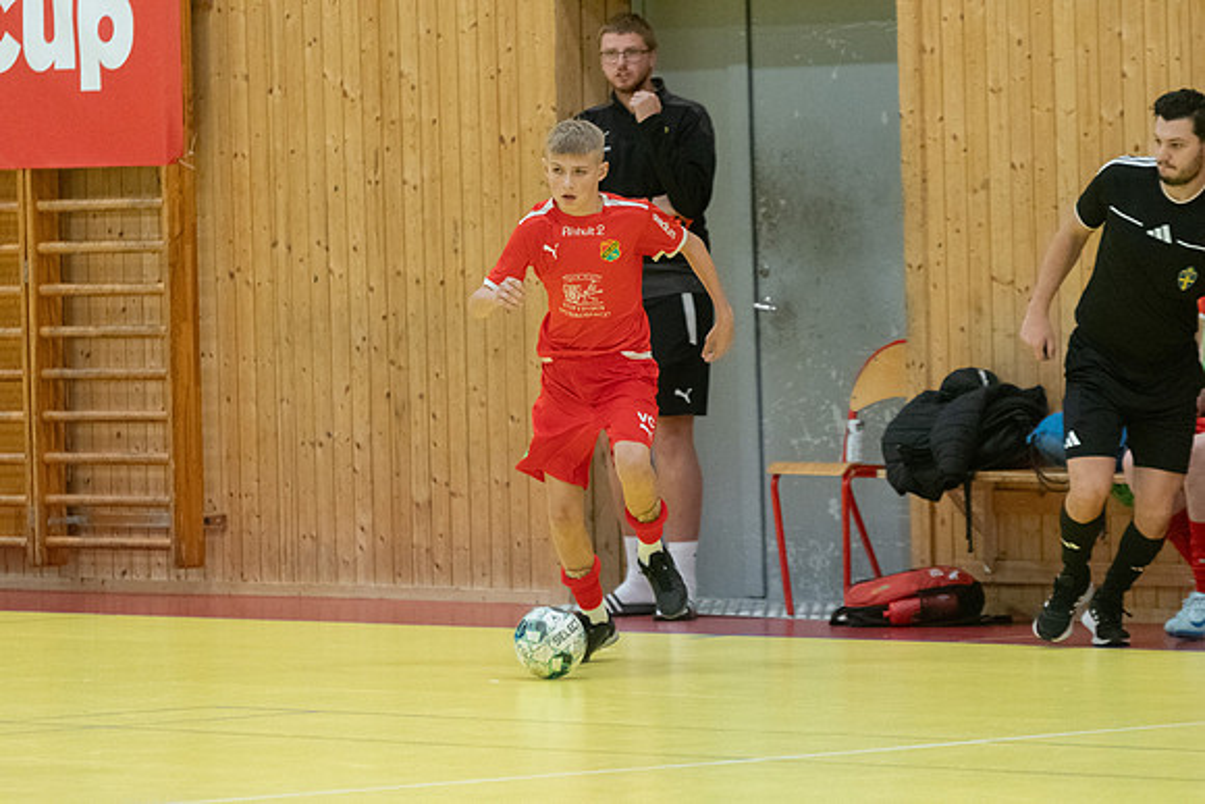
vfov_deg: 4.6
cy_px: 402
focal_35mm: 300
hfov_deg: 6.9
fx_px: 10044
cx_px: 602
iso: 5600
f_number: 3.2
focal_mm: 200
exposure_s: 1/640
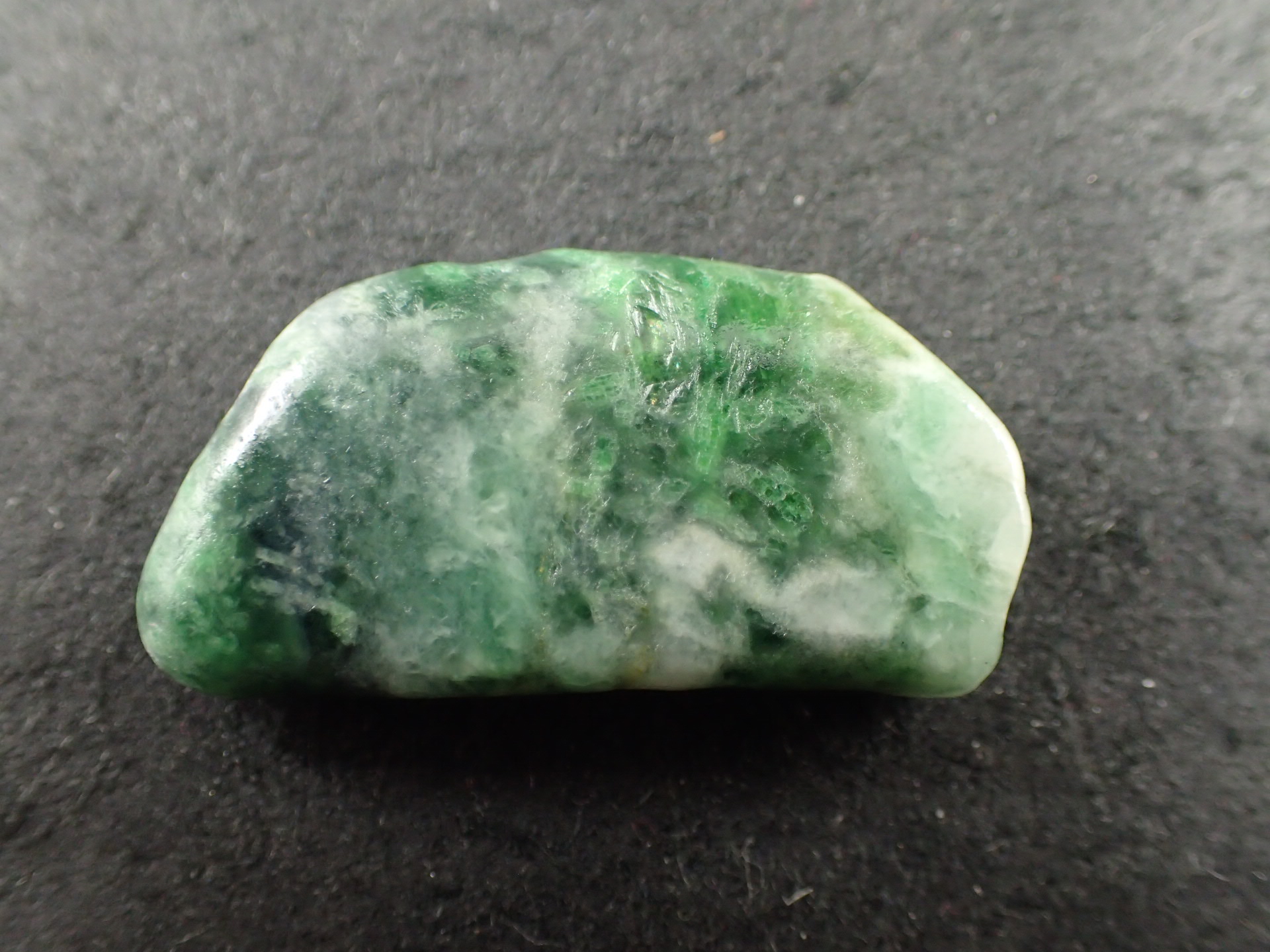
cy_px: 476
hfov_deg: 52.6
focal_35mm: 35
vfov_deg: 40.7
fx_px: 1284
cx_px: 635
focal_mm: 6.42
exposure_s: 1/125
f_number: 2.6
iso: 500
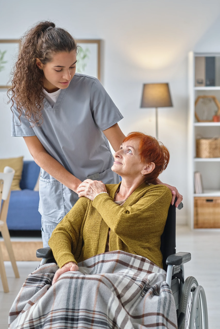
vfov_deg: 24.2
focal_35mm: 84
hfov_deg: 16.3
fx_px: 770
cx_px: 110
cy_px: 164
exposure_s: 1/200
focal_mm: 56
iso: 1600
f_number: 2.8
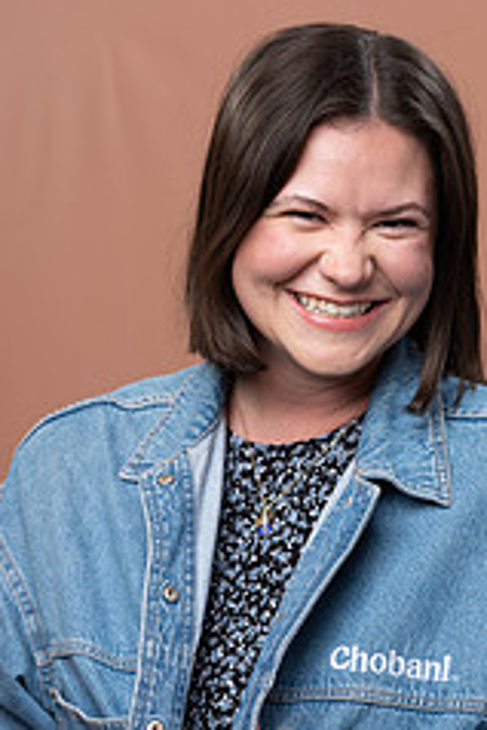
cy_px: 549
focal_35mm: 140
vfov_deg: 14.6
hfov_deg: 9.8
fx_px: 2836
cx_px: 328
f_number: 4
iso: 320
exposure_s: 1/160
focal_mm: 74
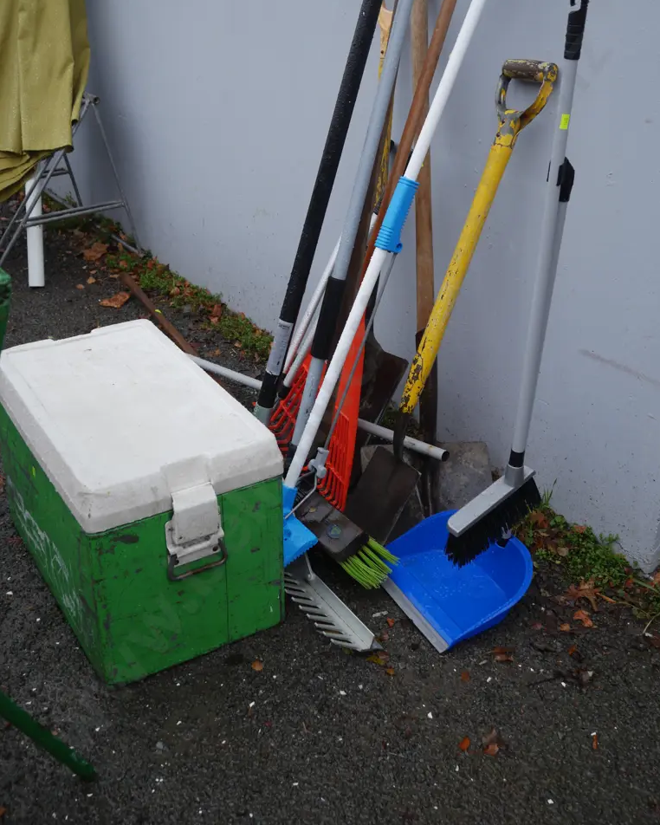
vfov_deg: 43.8
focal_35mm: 42
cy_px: 395
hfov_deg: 35.7
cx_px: 332
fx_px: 1025
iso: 200
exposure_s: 1/80
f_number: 4.4
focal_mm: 20
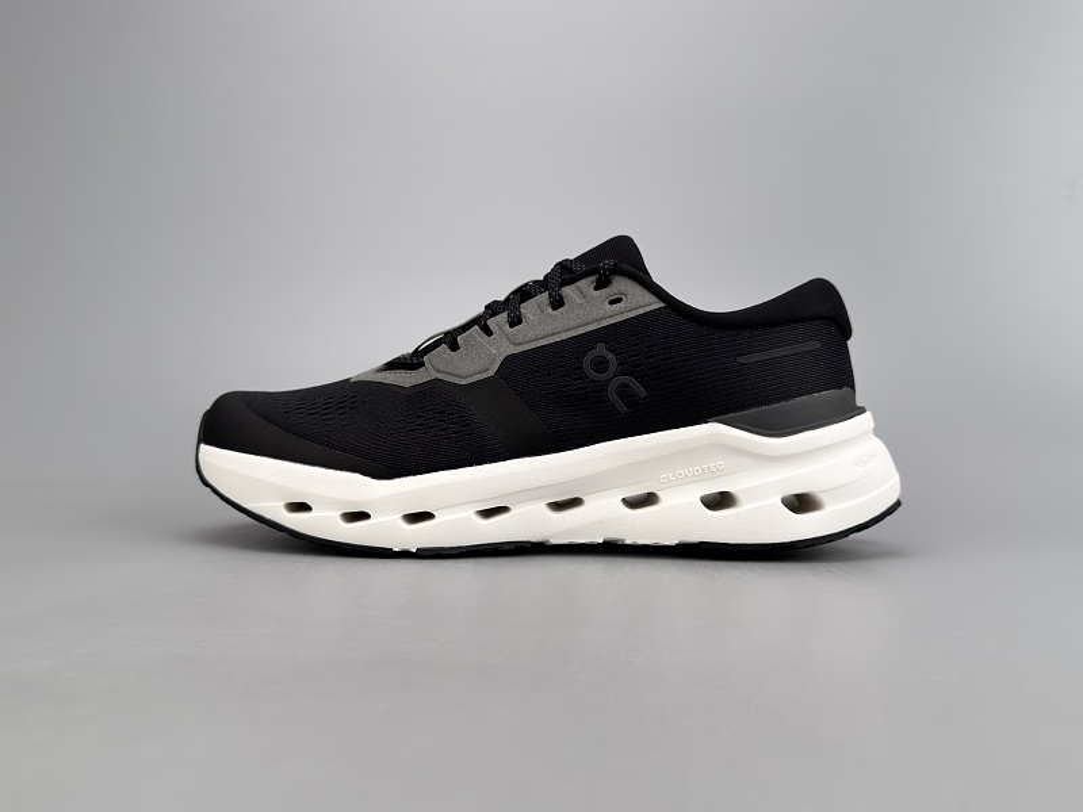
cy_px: 406
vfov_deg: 40.7
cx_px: 542
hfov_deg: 52.6
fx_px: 1095
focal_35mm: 35
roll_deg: -0.2
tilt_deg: -1.1
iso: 100
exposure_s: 1/596
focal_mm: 6.76
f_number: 1.78
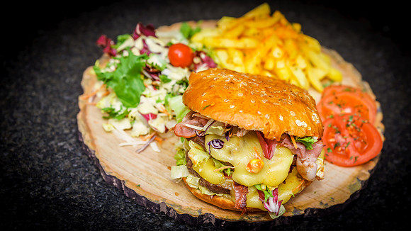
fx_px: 799
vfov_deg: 16.4
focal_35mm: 73
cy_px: 131
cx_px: 205
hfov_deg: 28.9
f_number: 4
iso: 100
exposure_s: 1/250
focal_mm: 70
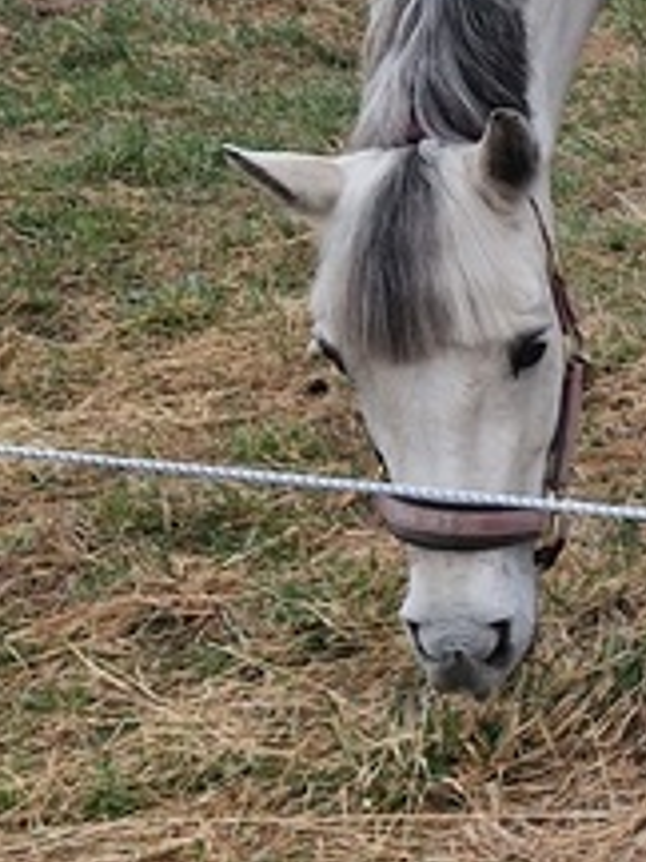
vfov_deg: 13.8
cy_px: 748
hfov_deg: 9.2
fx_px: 3533
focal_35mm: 142
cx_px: 1643
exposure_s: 1/279
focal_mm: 5.4
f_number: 1.8
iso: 50
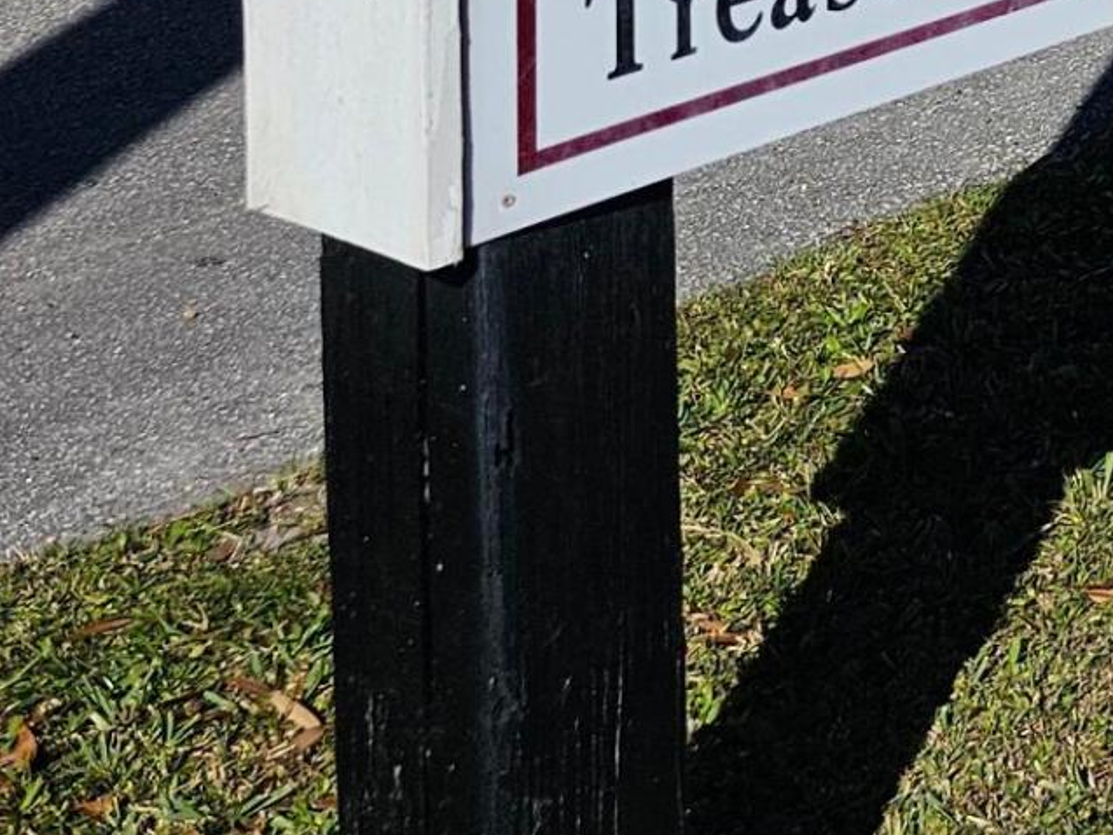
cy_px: -905
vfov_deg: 12.3
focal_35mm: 104
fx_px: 3345
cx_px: 2376
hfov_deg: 14.7
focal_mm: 6.3
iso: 10
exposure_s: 1/1994
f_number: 1.7
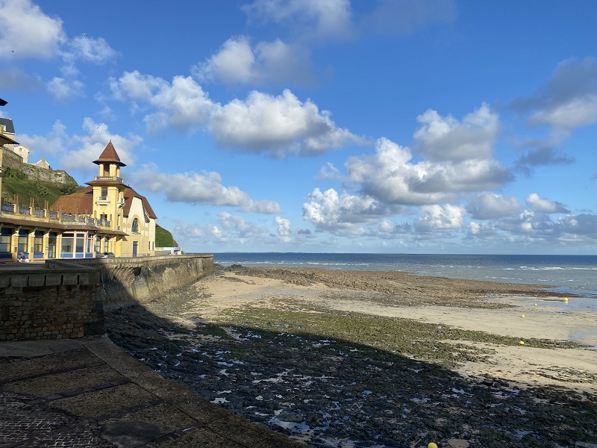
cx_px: 298
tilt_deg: +2.9
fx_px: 448
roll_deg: -0.1
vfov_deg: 53.1
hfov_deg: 67.3
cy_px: 224
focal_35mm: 26
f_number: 1.8
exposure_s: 1/3040
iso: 32
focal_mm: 4.25
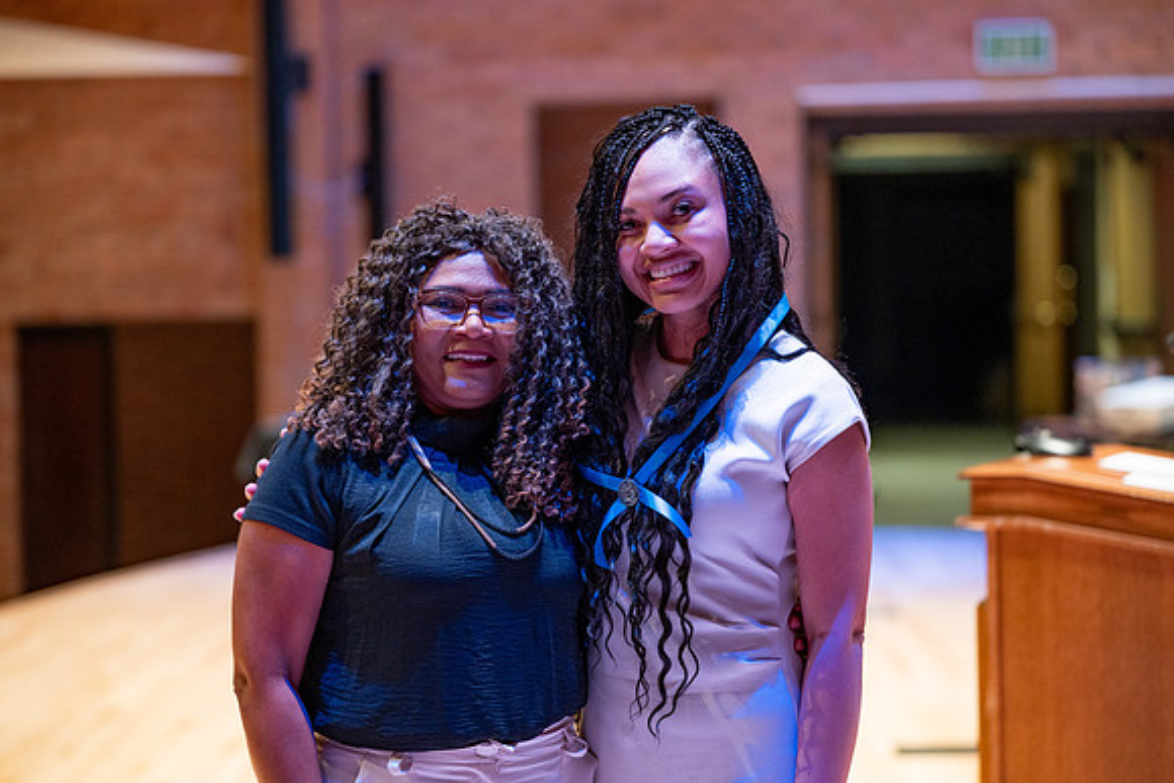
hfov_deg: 20.2
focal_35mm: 101
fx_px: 3294
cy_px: 392
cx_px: 587
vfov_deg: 13.6
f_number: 2.8
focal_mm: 101
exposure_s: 1/200
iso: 1000
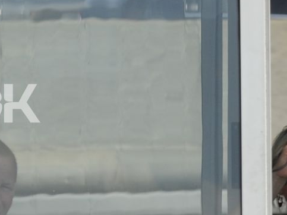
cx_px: 871
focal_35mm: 937
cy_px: 36
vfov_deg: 1.6
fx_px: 7767
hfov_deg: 2.1
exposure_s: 1/400
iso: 250
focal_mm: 145
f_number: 8
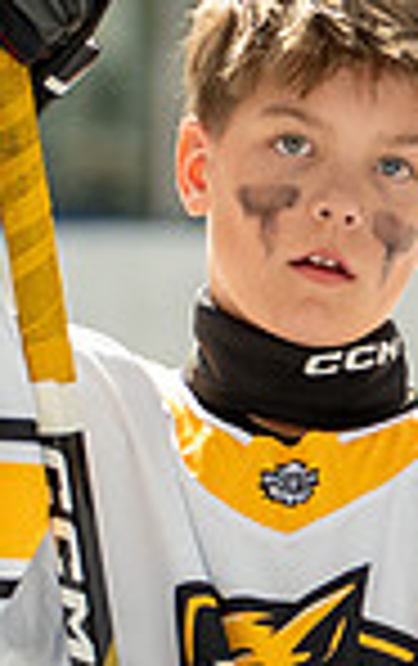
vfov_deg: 3.6
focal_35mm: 586
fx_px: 10640
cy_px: 497
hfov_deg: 2.2
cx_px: 1034
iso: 1000
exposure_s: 1/1600
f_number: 2.8
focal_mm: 98
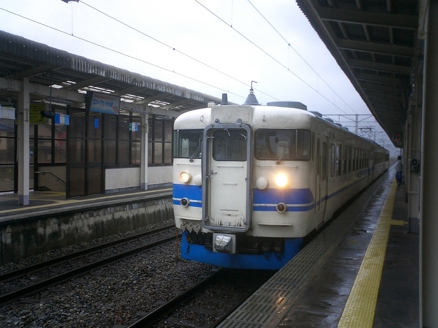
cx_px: 219
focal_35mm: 37
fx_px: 468
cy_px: 164
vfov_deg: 38.7
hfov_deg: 50.1
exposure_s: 1/125
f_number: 3.5
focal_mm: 5.6
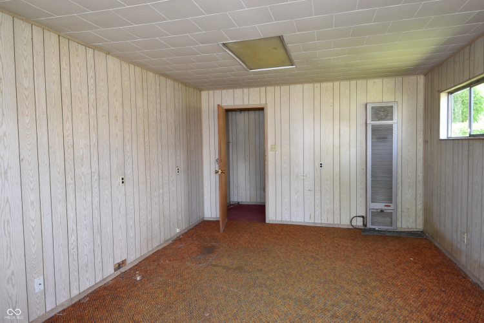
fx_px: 282
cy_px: 162
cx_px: 242
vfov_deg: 59.5
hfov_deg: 81.2
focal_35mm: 21
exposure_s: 1/100
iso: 800
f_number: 5
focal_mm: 14
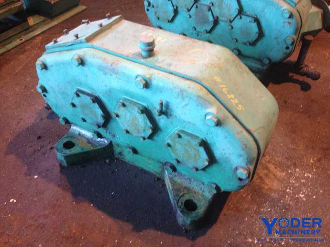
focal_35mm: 35
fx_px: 334
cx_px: 165
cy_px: 124
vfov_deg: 40.7
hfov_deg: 52.6
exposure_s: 1/17
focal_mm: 4.28
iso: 400
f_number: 2.4
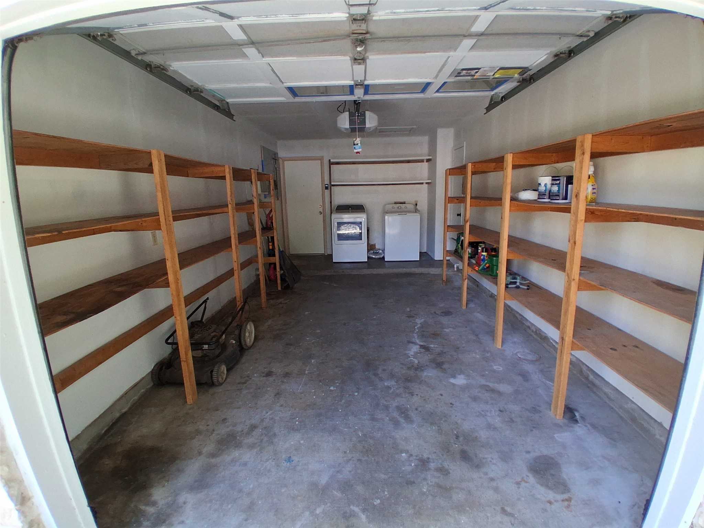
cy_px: 264
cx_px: 352
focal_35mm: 17
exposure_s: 1/120
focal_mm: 1.4
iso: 80
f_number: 2.2
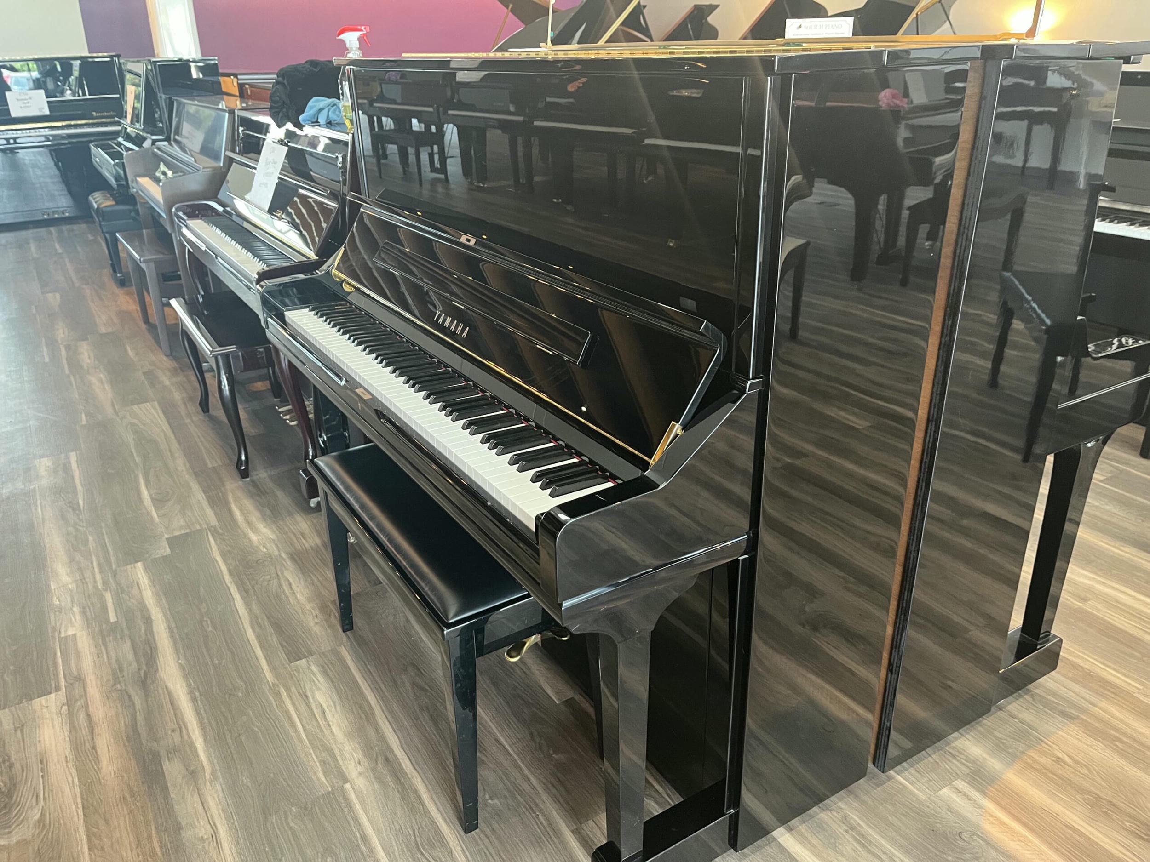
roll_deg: +1.3
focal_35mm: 26
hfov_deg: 67.3
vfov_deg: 53.1
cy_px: 431
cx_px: 575
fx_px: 864
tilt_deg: -24.0
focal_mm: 5.1
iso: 400
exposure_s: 1/60
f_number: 1.6
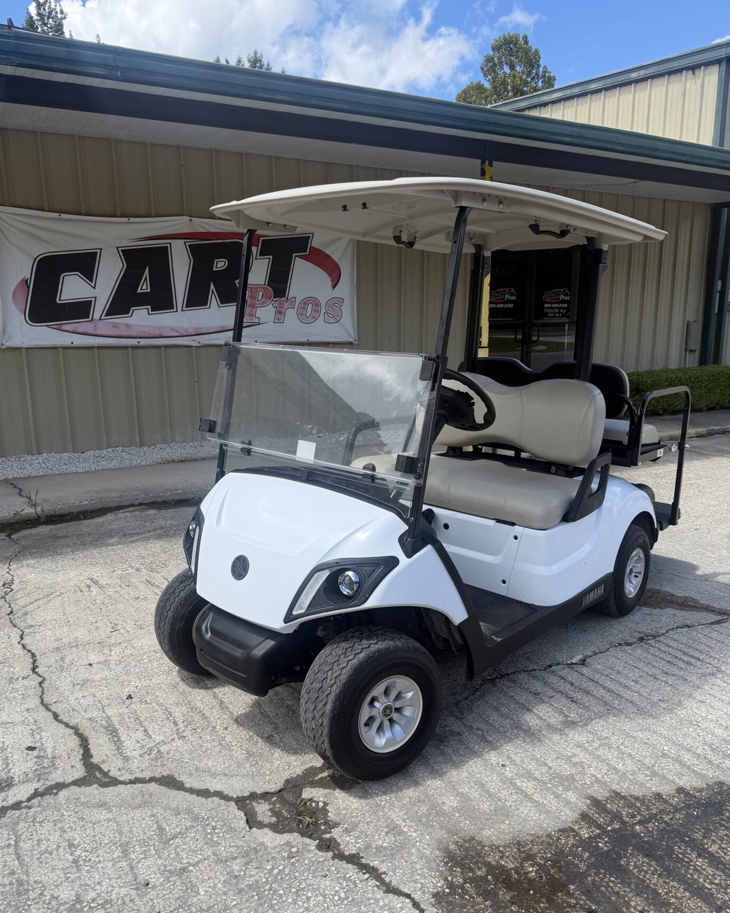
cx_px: 351
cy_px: 487
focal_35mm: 26
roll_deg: -0.4
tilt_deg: -11.6
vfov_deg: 66.0
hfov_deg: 54.9
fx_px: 702
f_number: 1.78
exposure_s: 1/3279
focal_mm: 6.76
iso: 100
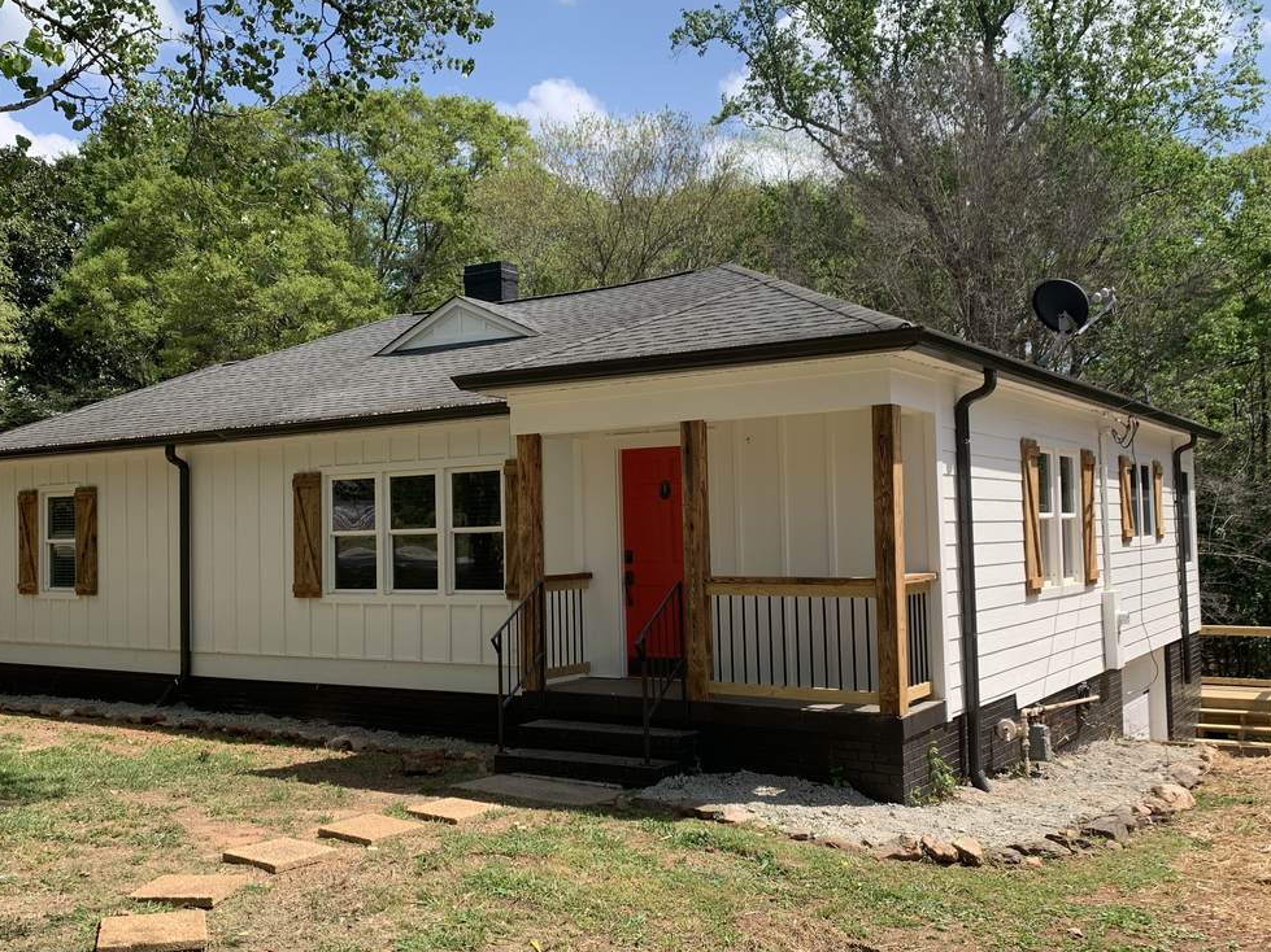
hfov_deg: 53.9
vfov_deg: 41.8
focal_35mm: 34
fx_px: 1248
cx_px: 589
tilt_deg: +2.4
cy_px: 495
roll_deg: +0.4
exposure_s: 1/1490
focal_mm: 4.25
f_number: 1.8
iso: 25
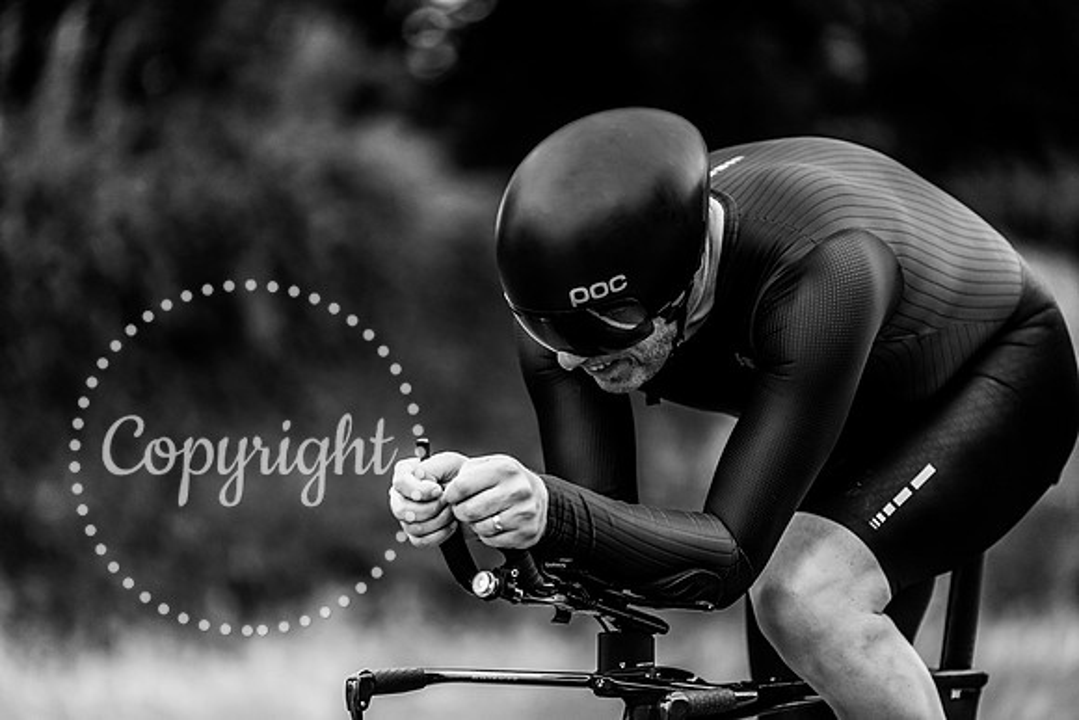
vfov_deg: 7.3
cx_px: 540
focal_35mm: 188
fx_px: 5636
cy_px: 360
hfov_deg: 10.9
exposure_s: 1/800
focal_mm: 188
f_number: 2.8
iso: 1000
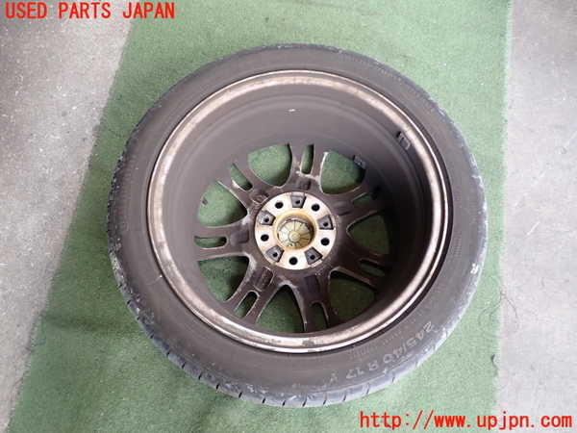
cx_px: 288
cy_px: 216
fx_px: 500
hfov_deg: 60.0
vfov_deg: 46.8
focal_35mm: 30
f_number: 2.3
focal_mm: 5.4
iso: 200
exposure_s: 1/80
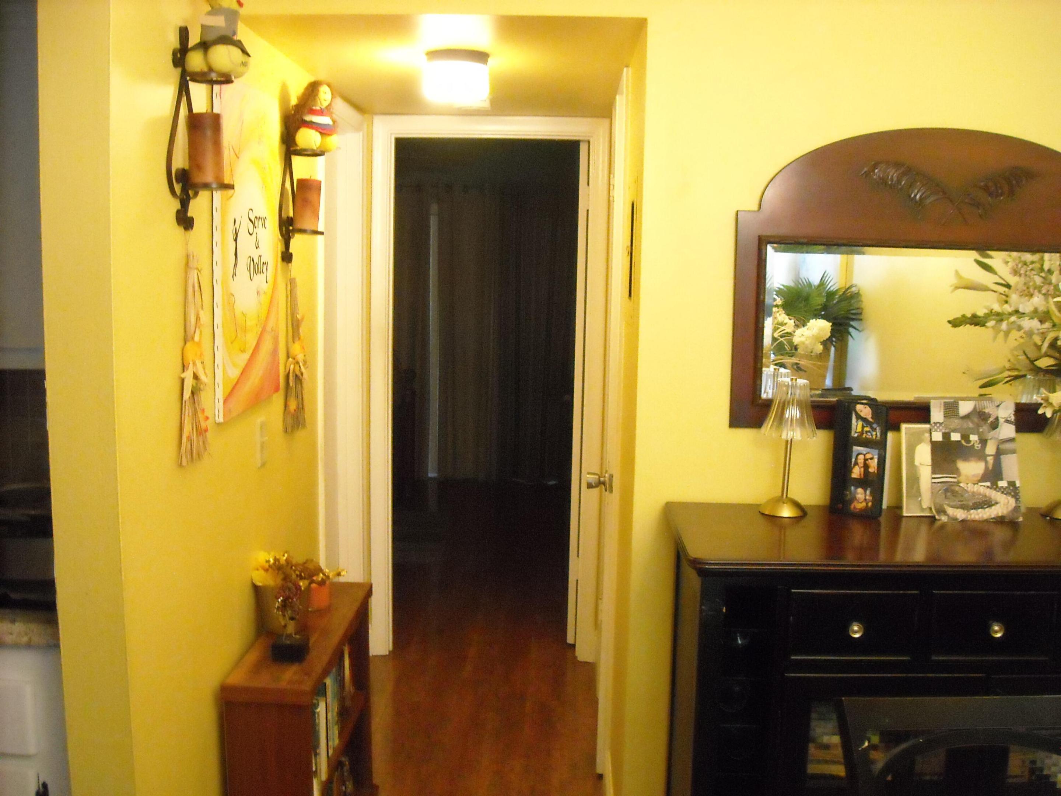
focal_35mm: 35
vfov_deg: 40.7
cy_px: 398
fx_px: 1073
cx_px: 530
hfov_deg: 52.6
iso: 800
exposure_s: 1/61
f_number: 2.8
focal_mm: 5.7
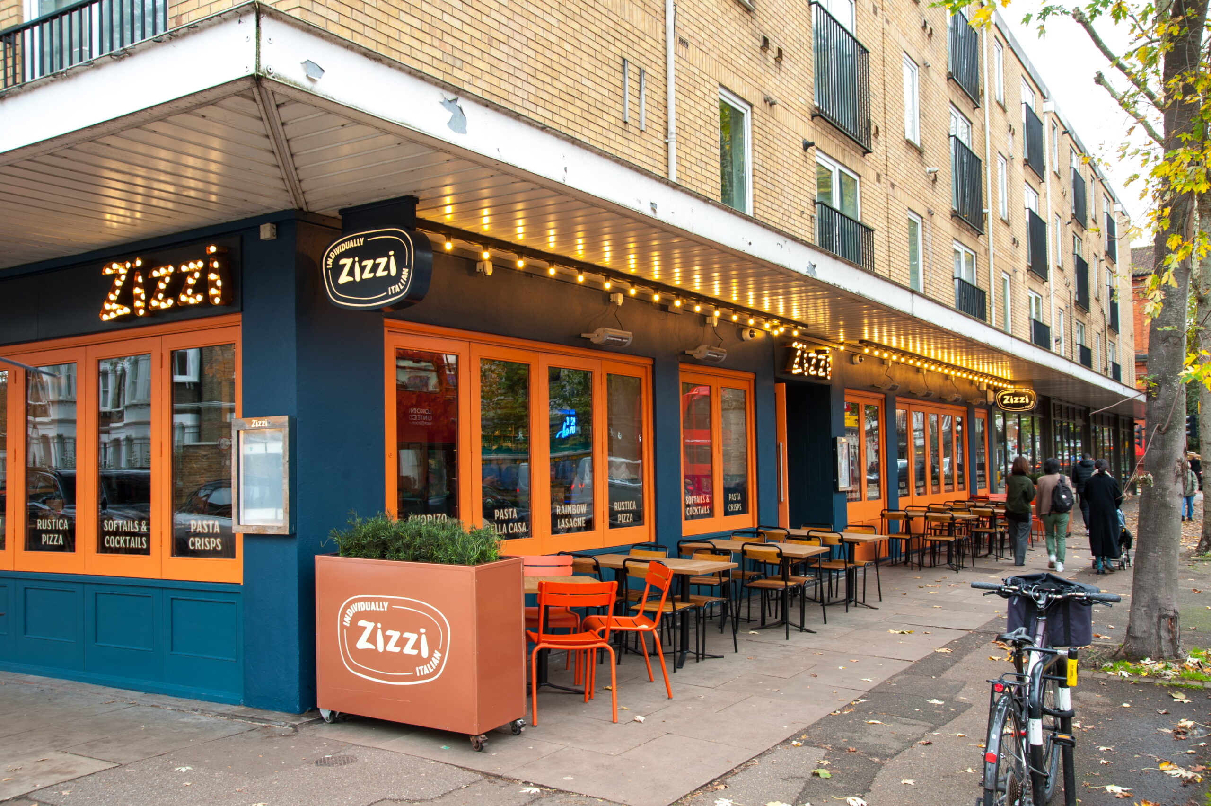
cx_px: 606
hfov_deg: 58.8
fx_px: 1076
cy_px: 403
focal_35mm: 32
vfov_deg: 41.1
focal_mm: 32
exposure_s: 1/20
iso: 500
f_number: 10
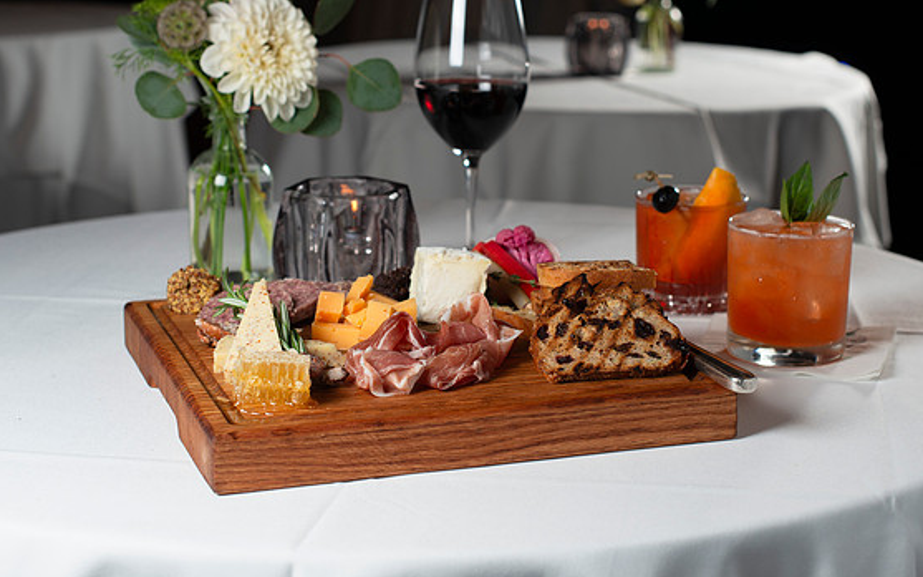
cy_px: 214
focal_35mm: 71
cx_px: 448
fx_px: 1786
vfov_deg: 18.3
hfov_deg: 29.0
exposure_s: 1/200
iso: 200
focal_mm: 50
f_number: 5
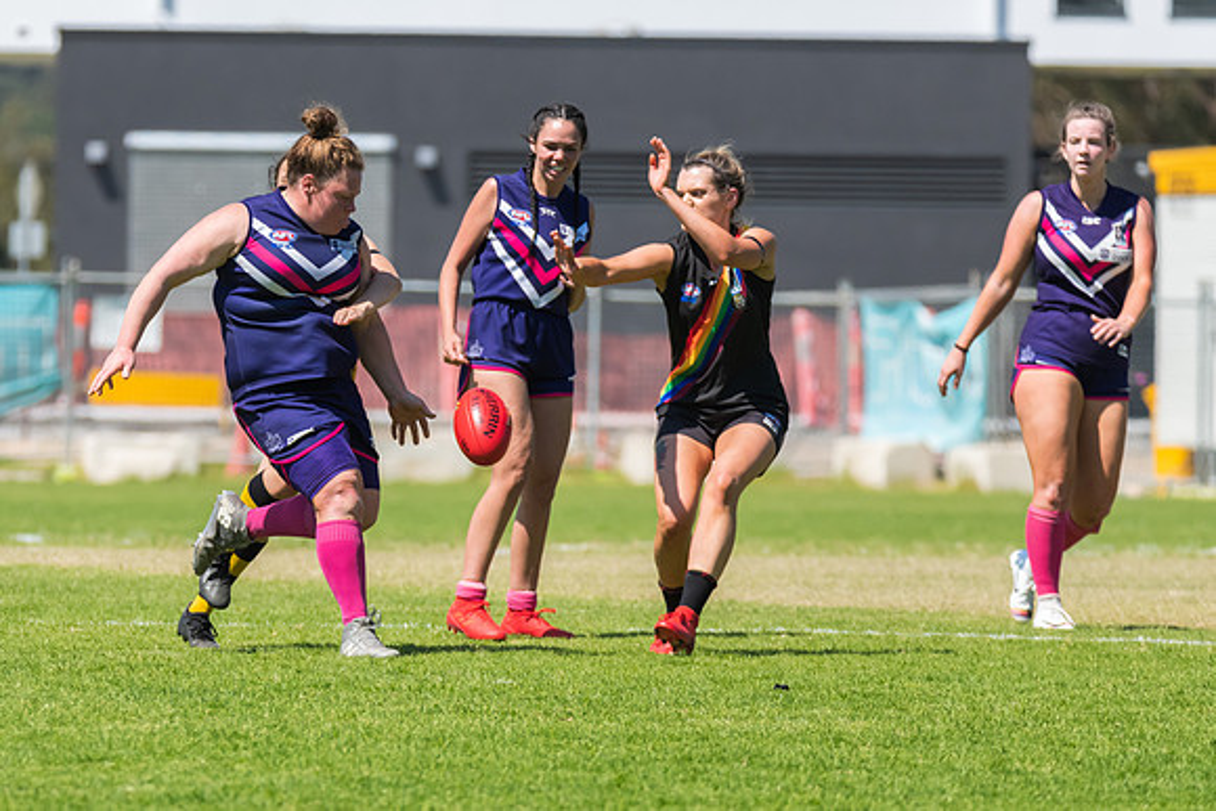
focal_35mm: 459
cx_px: 344
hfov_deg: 4.5
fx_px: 15499
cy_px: 433
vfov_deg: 3.0
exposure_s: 1/3200
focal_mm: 320
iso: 800
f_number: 6.3
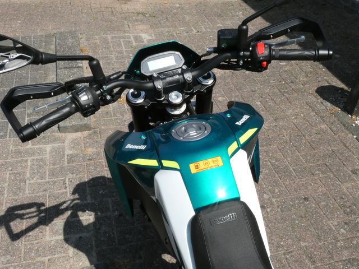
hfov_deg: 47.9
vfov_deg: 36.8
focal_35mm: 39
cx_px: 180
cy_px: 134
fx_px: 404
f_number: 8
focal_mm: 7.1
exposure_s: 1/2000
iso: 800
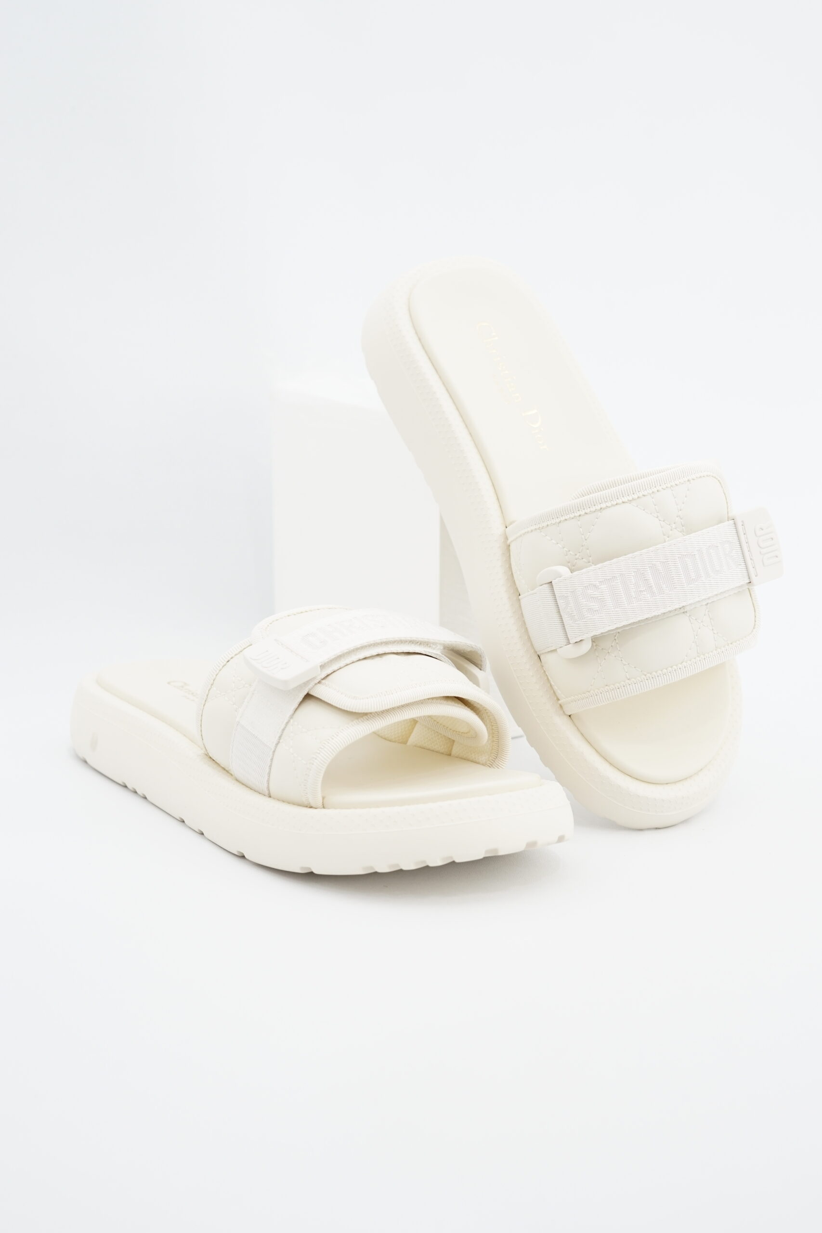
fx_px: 1712
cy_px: 616
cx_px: 411
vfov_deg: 39.6
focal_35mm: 50
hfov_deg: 27.0
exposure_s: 1/13
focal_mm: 50
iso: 640
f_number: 6.3
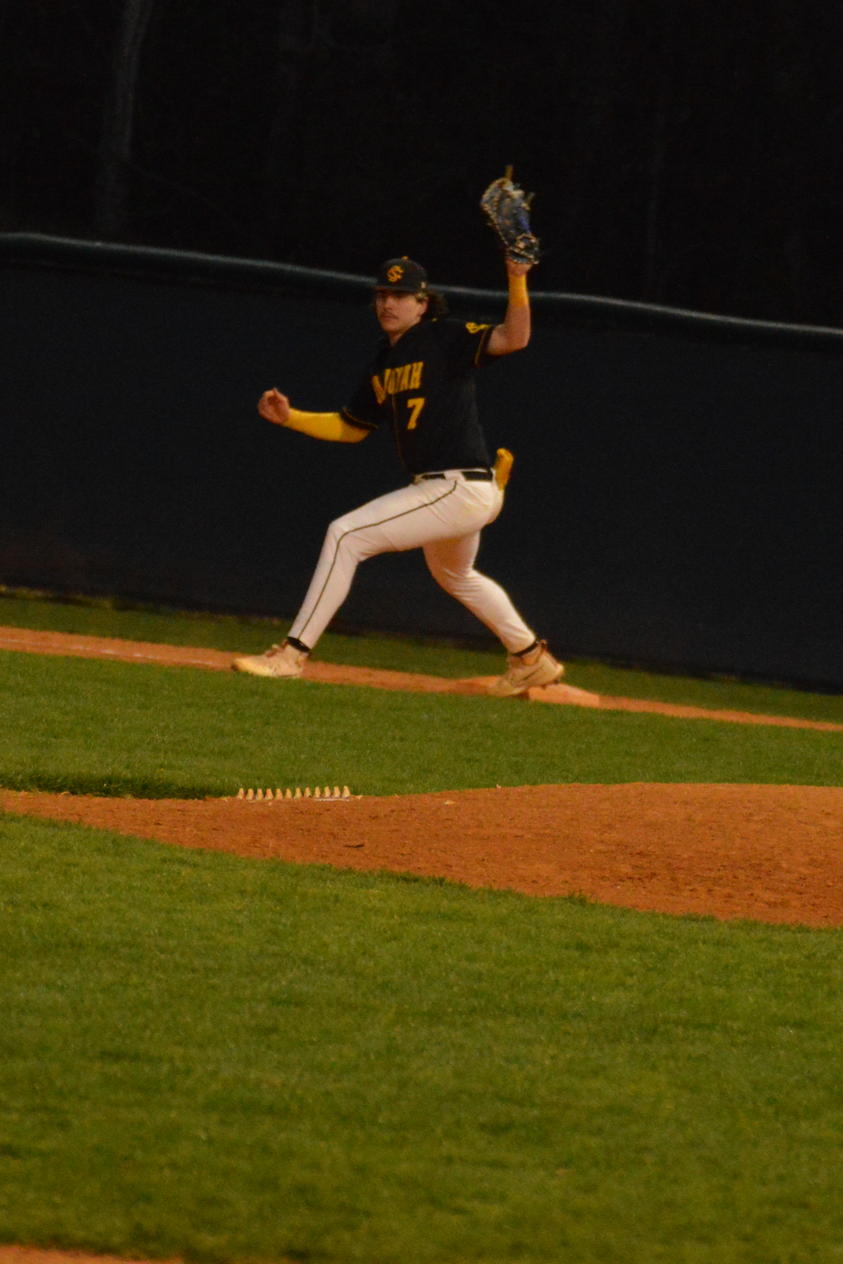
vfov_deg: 4.9
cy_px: 619
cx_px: 577
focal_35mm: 418
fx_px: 14680
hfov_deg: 3.3
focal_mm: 160
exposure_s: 1/320
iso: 3200
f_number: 4.8
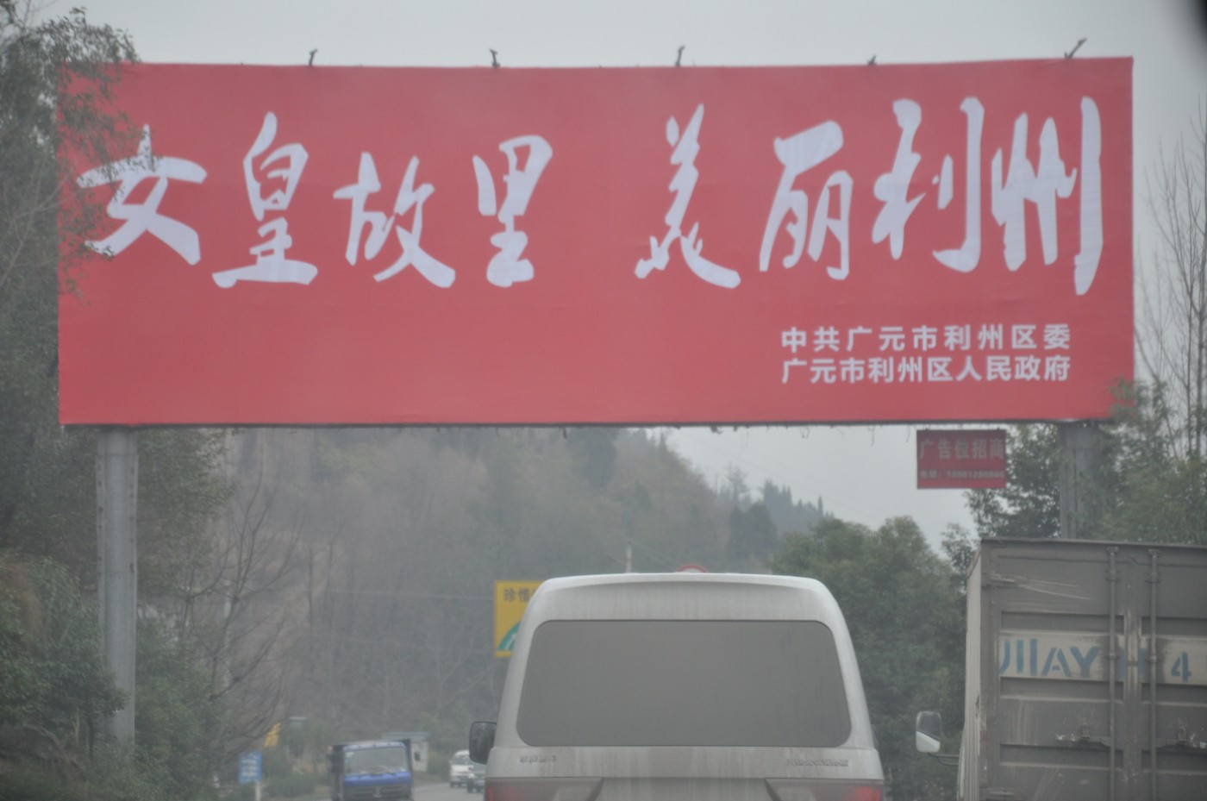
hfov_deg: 13.1
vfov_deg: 8.7
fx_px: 5273
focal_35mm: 158
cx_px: 604
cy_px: 400
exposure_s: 1/60
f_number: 5.6
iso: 400
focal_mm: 105
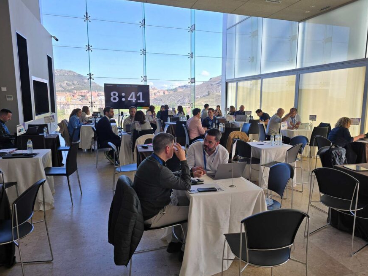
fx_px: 287
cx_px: 204
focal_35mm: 27
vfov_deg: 51.3
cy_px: 149
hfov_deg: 65.1
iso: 16
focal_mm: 6.3
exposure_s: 1/180
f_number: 1.7
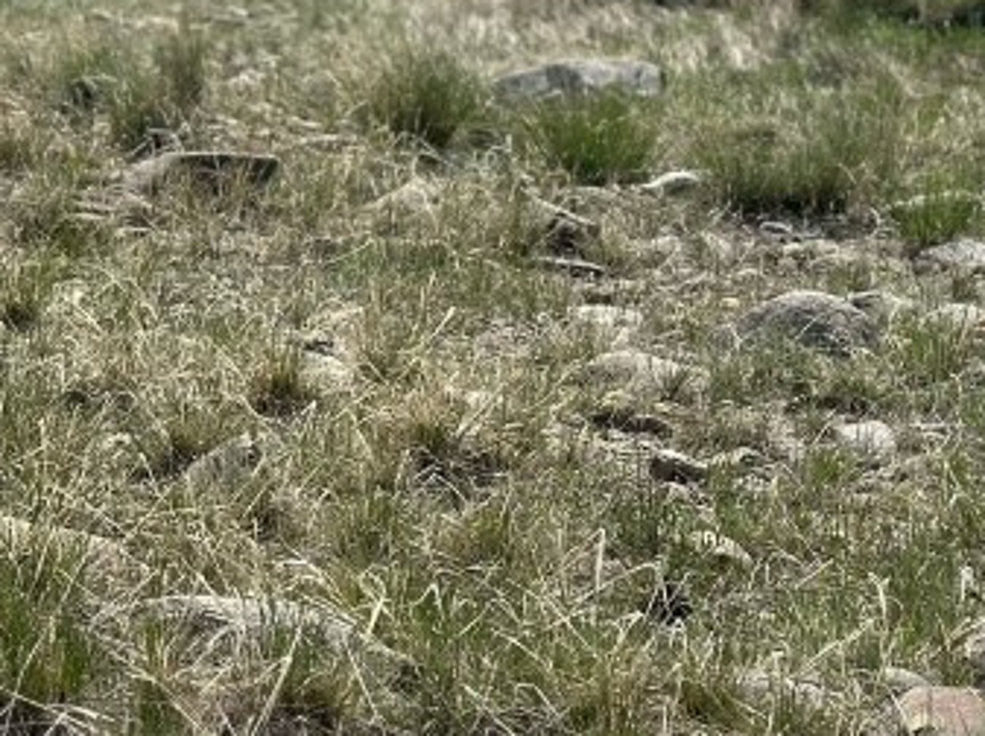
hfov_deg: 13.4
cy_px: 6
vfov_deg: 10.1
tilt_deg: -3.6
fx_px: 4150
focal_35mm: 146
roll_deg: -0.2
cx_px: 23
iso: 100
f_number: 1.78
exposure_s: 1/9804
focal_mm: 6.86
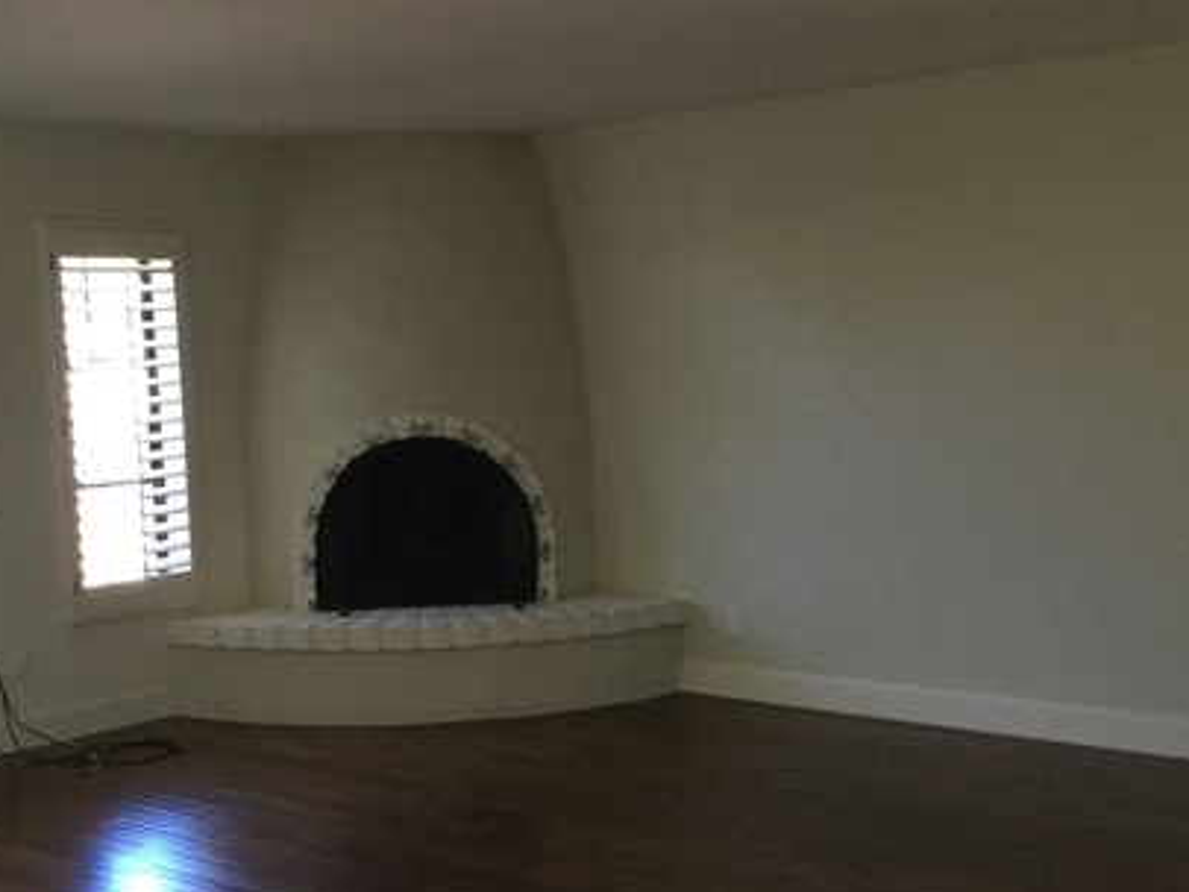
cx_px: 442
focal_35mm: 51
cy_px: 563
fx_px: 1752
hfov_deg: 37.2
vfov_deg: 28.5
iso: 100
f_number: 2.4
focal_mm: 3.3
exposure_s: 1/30
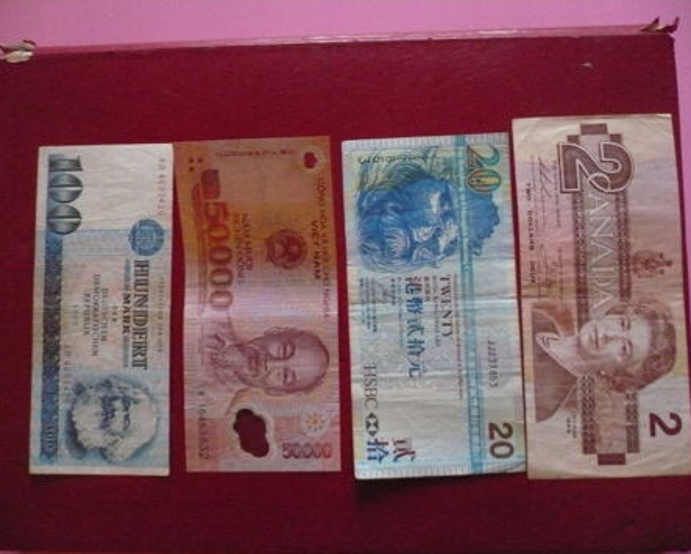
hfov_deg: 49.1
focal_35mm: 37
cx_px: 351
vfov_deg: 40.2
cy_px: 279
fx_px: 757
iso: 800
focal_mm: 5.8
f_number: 2.8
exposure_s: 1/8
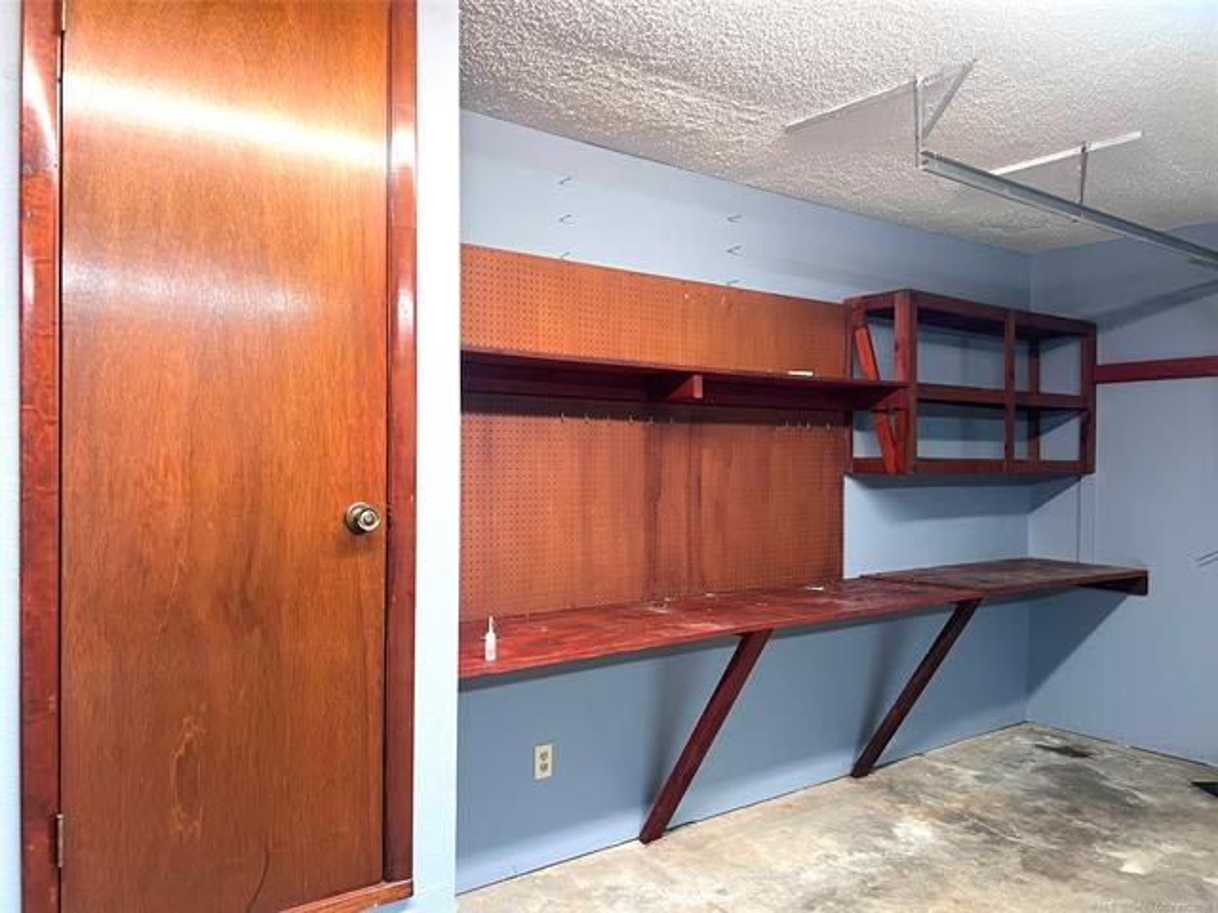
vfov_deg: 53.1
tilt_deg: -0.3
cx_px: 609
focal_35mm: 26
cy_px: 456
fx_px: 915
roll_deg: +0.3
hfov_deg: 67.3
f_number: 1.5
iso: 200
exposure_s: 1/60
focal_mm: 5.7
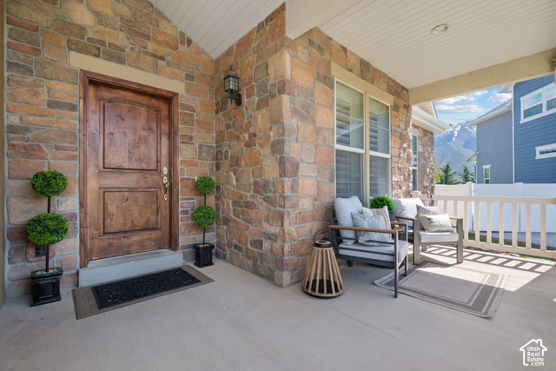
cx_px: 278
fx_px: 239
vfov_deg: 75.5
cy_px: 186
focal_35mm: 16
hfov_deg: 98.5
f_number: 8
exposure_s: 1/15
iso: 250
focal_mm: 15.5
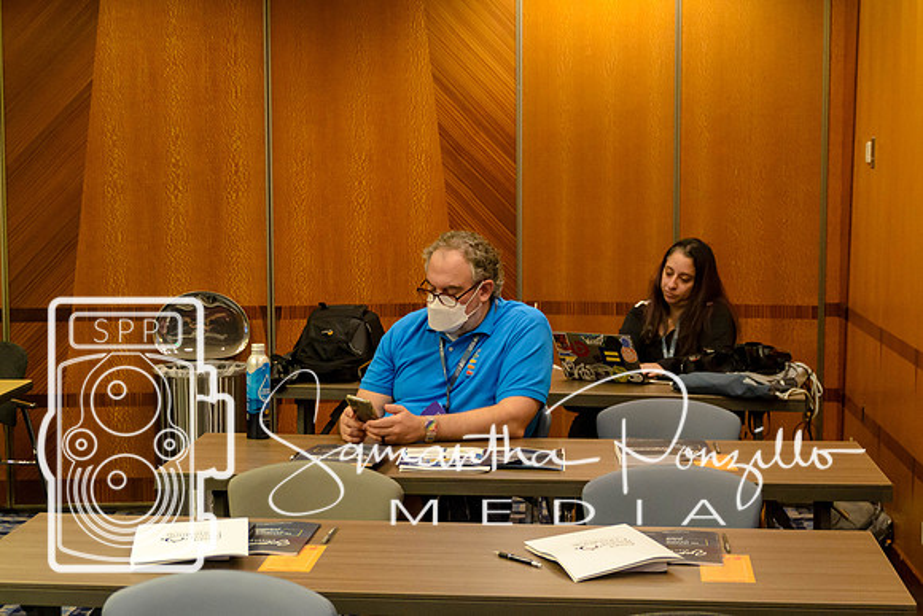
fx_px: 1688
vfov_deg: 20.7
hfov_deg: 30.6
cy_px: 308
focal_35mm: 66
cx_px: 462
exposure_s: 1/60
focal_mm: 42
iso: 2200
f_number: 4.5
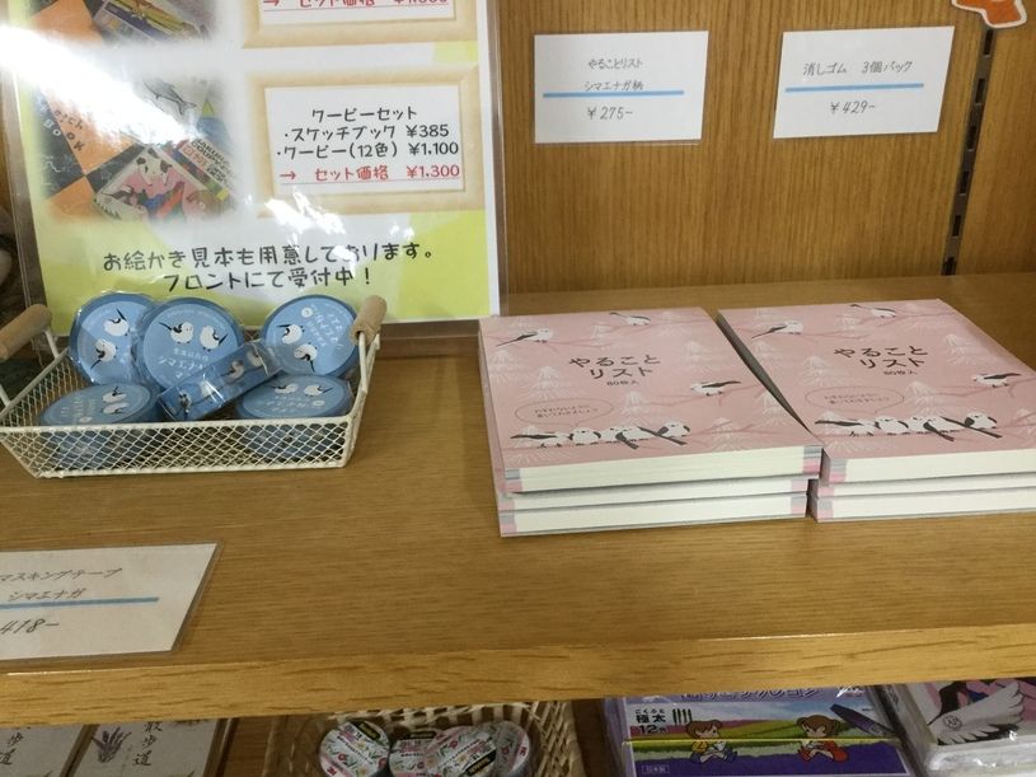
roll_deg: +1.2
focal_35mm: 31
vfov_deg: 45.4
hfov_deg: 58.4
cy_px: 388
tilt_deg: -26.5
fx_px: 928
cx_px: 518
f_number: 2.4
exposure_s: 1/30
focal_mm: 3.3
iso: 100
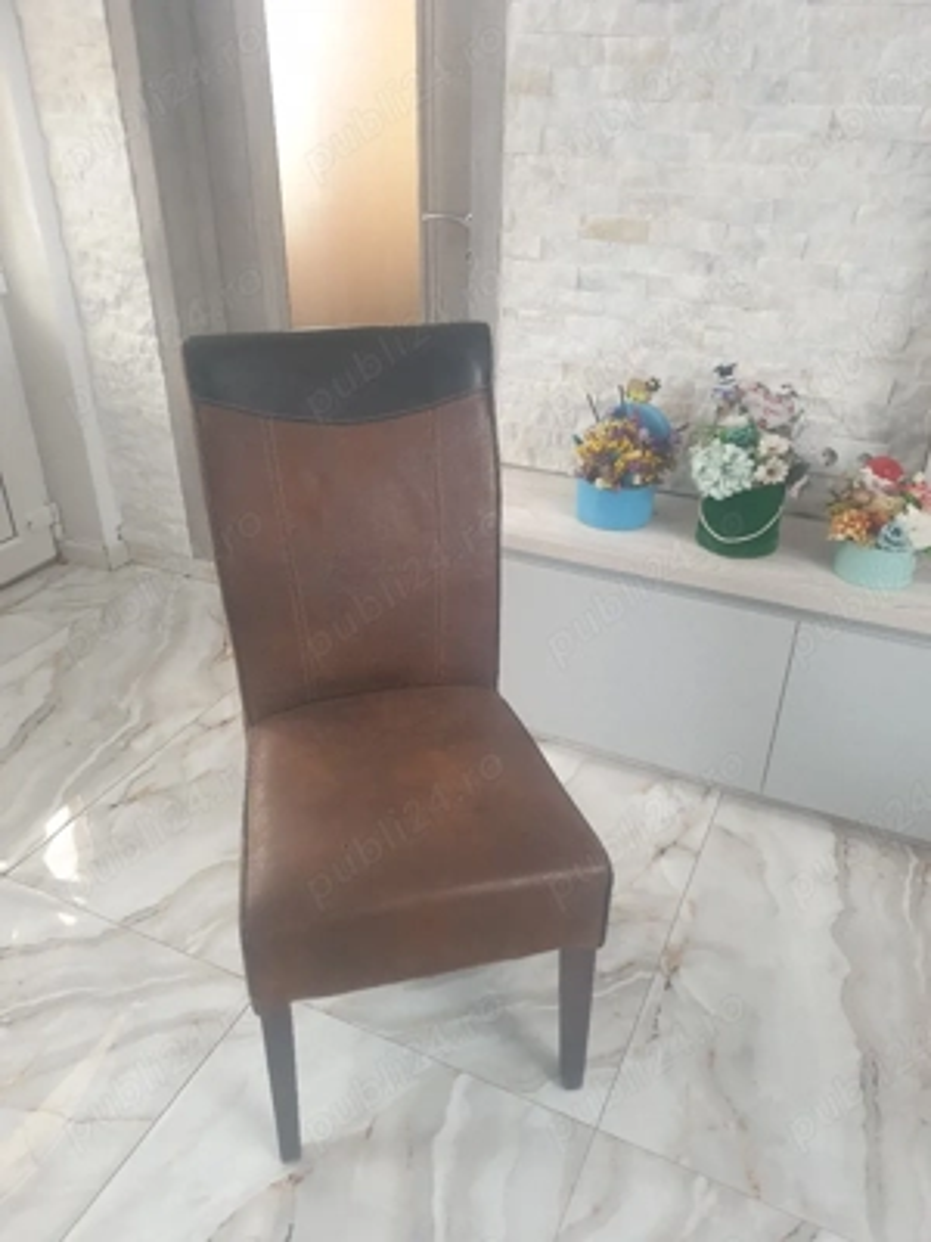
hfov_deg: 53.1
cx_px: 466
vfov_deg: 67.3
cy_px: 621
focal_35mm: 26
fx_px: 932
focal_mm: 4.3
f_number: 1.5
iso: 250
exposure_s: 1/48.1
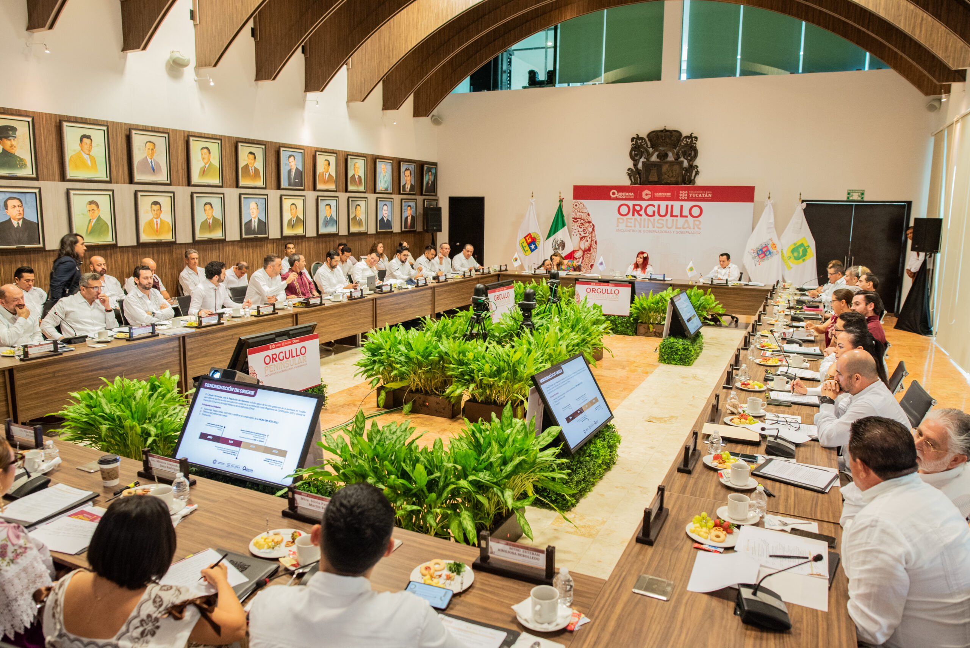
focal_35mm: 31
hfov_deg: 60.3
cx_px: 485
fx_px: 836
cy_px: 324
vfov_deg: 42.4
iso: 2000
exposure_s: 1/125
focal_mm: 31
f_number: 3.5
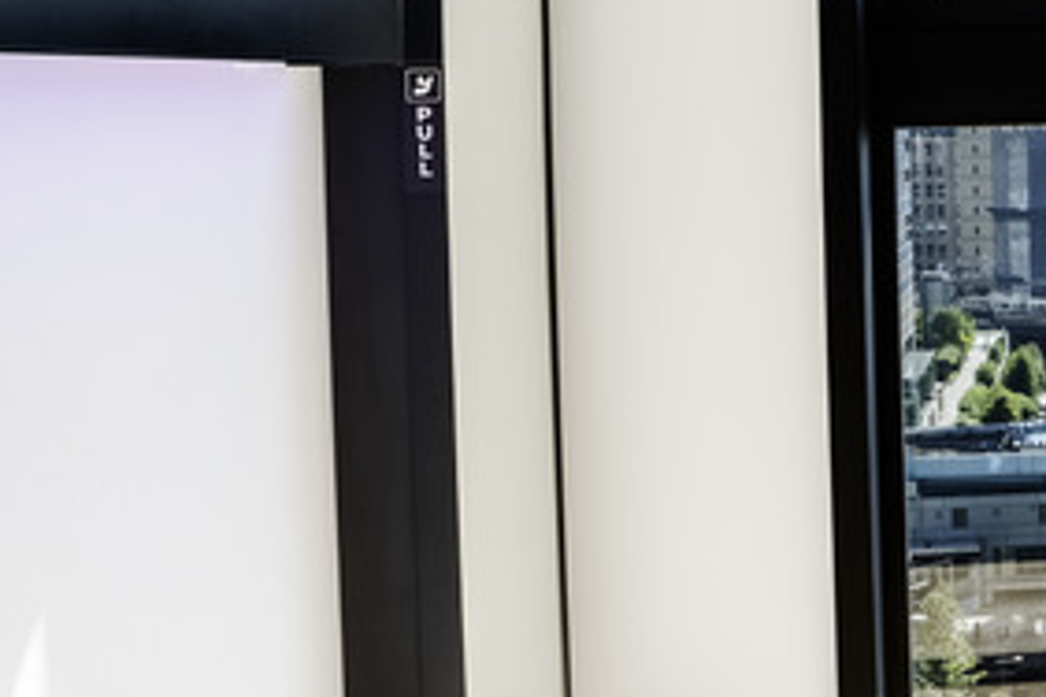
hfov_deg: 19.2
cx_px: 1784
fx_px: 2470
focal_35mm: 85
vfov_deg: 16.0
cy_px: 167
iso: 200
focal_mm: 16
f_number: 10
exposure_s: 1/1250
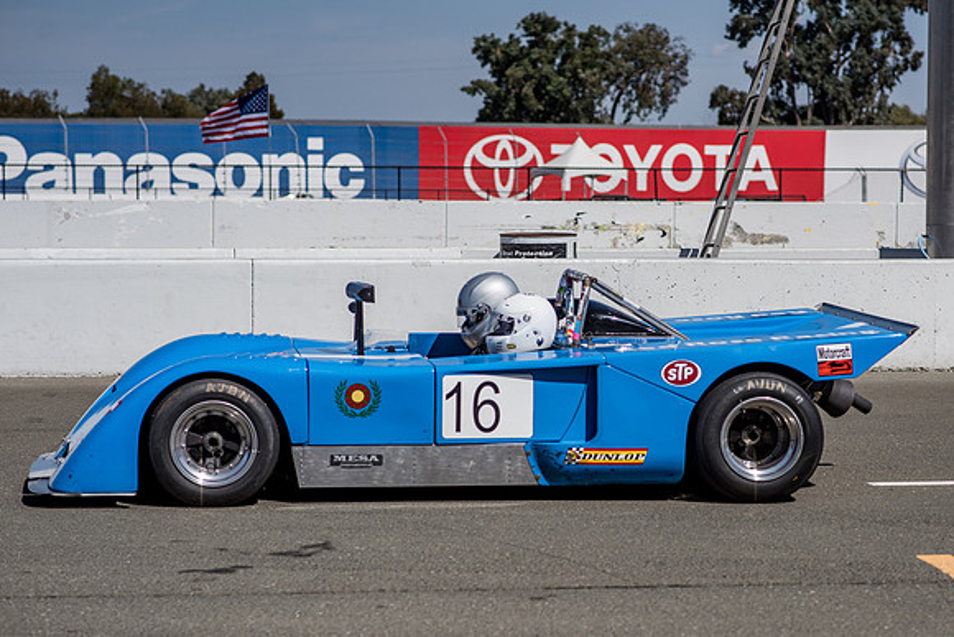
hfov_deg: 19.9
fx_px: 2712
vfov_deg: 13.4
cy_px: 373
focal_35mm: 102
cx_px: 569
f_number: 4
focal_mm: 85
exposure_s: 1/8000
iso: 200
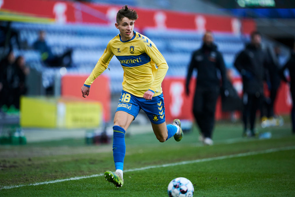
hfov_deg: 5.2
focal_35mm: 400
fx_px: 3278
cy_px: 98
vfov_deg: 3.4
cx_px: 148
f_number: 2.8
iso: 1600
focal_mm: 400
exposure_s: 1/2500
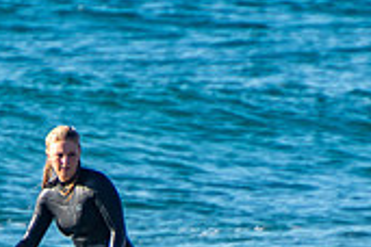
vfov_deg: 0.7
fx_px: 21011
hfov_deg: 1.0
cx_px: 80
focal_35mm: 2039
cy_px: 343
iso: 400
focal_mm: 400
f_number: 5.6
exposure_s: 1/1250
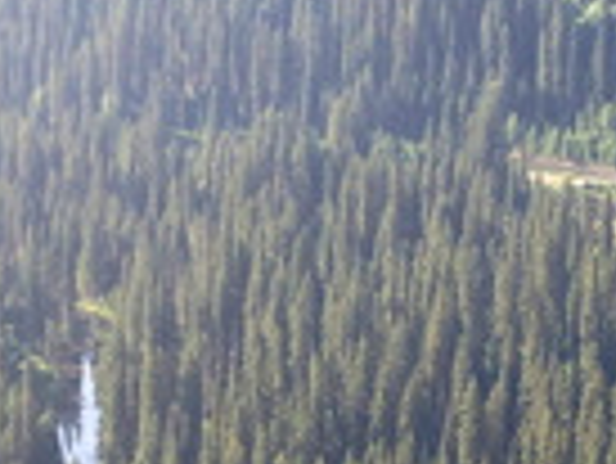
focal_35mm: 190
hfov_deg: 10.4
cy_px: 421
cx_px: 418
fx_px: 3384
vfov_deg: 7.8
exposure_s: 1/125
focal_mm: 9.4
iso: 125
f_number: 5
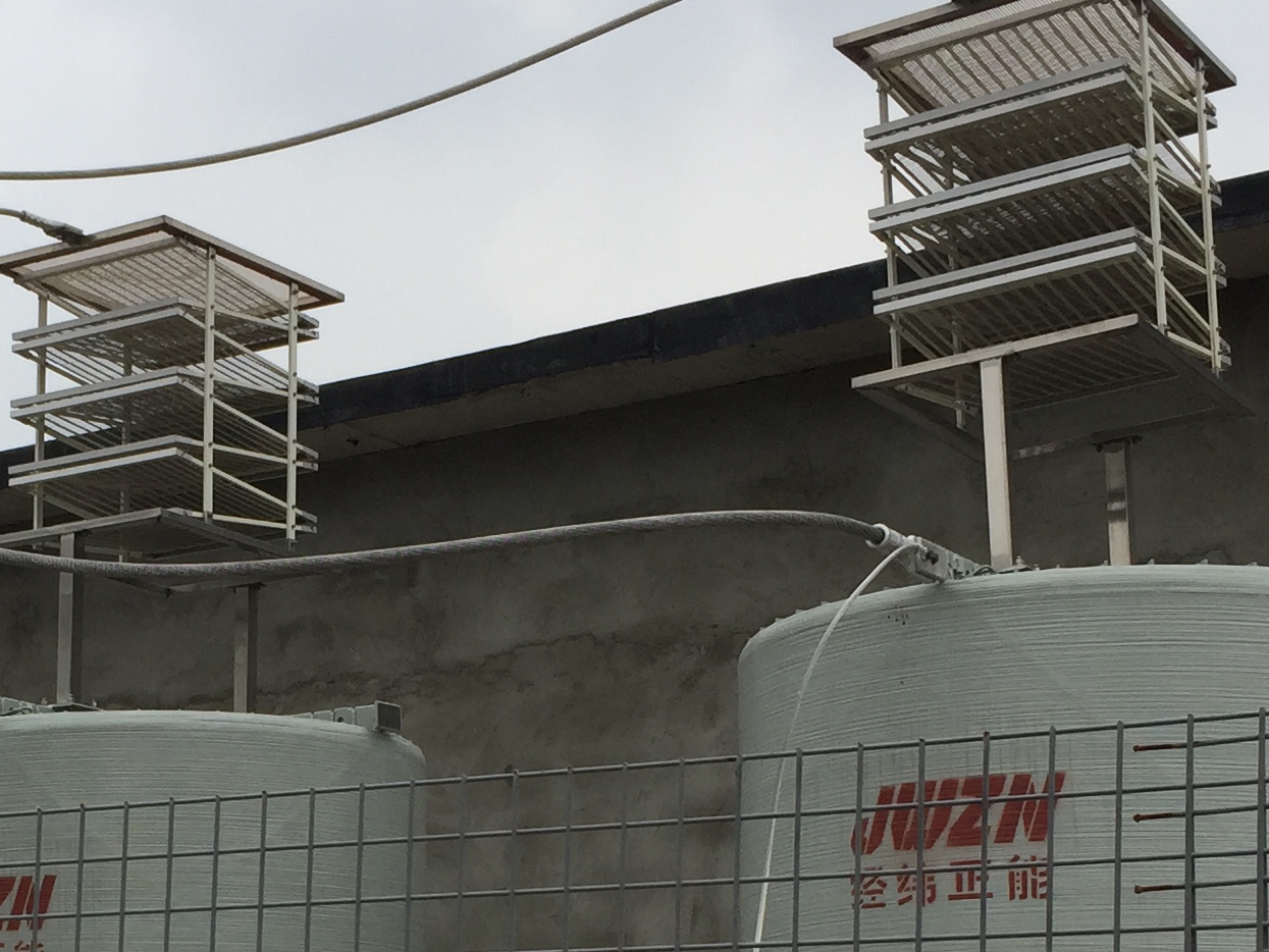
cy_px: 1008
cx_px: 328
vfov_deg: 18.7
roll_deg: -2.0
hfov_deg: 25.4
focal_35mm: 76
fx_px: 2786
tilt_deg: +5.5
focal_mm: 4.15
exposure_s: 1/1522
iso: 32
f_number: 2.2
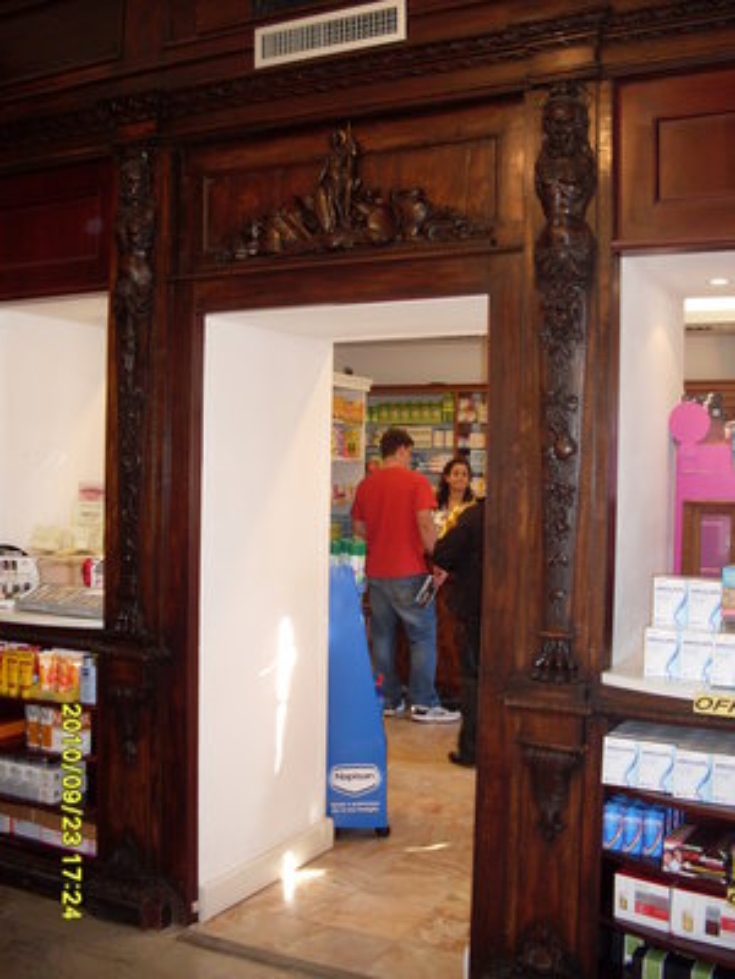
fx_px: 1076
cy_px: 490
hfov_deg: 37.7
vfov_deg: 49.0
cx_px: 368
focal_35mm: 38
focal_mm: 6.3
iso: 120
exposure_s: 1/45
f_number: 2.8
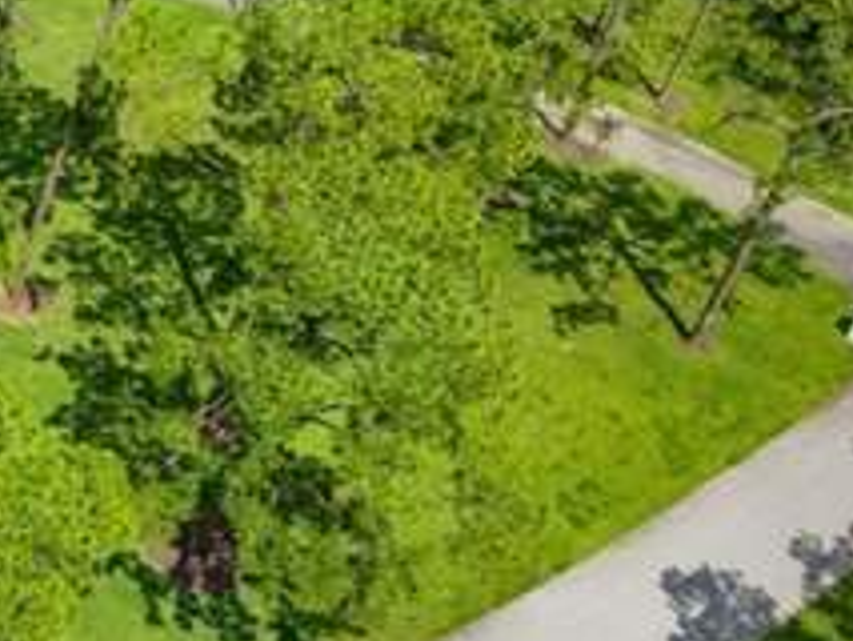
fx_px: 2219
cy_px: 383
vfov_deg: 16.4
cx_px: -481
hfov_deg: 18.8
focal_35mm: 90
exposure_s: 1/500
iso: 100
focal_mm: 8.67
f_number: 1.8
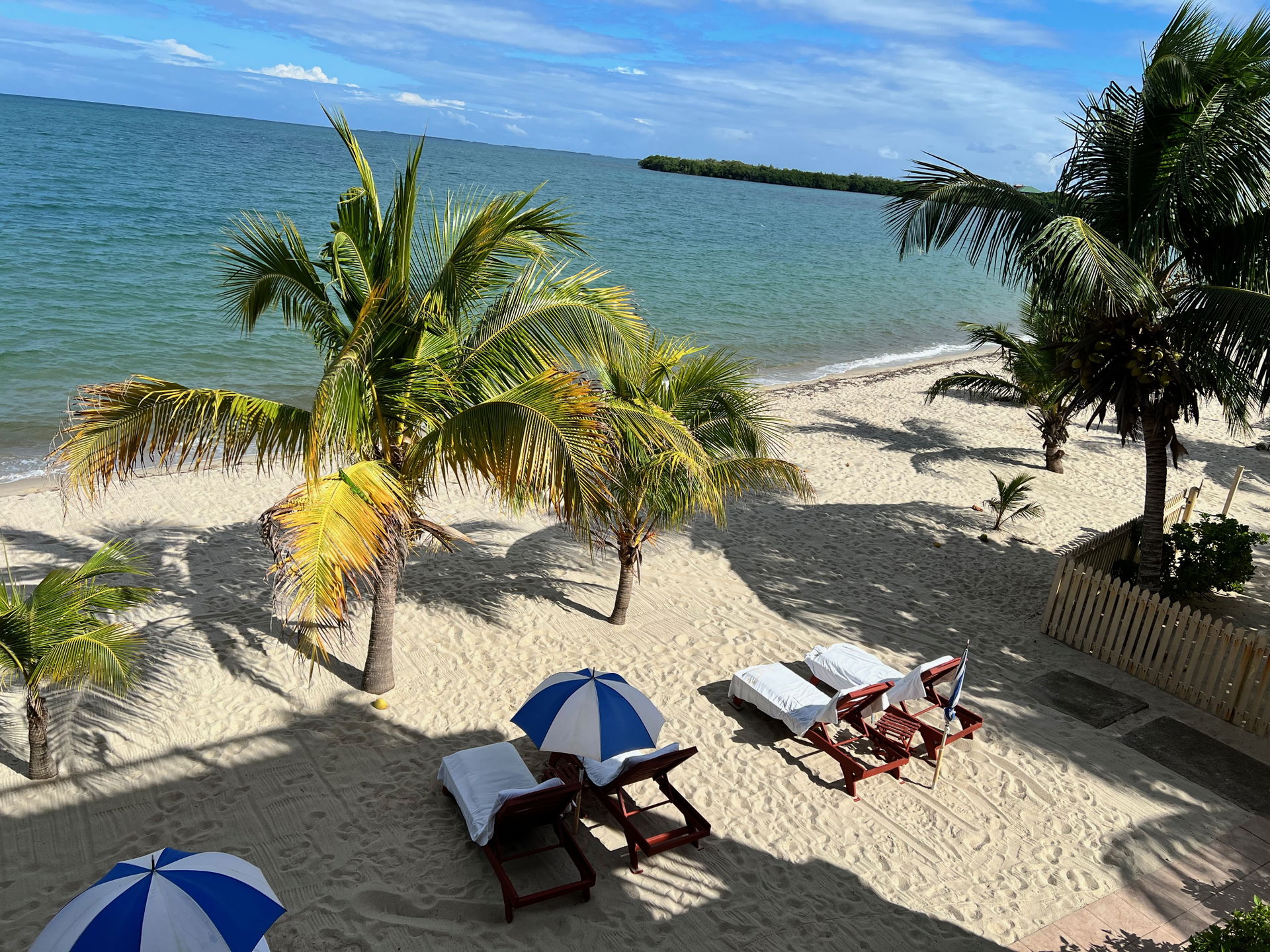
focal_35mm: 26
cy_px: 476
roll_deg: -5.4
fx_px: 954
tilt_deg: -19.4
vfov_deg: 53.1
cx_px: 635
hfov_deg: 67.3
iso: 50
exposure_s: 1/6211
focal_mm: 5.7
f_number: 1.5
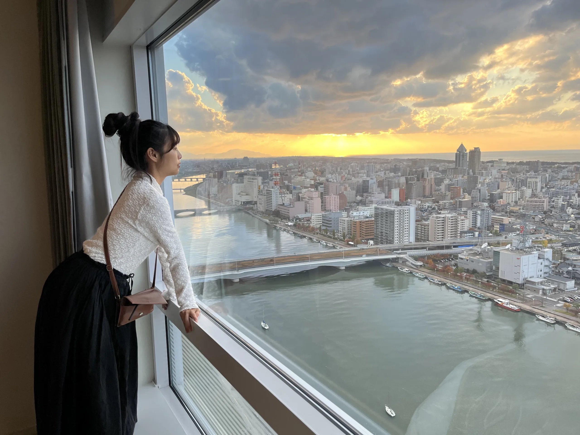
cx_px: 290
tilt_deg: -8.3
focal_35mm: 26
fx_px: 436
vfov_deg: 53.1
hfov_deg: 67.3
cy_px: 218
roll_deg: +1.5
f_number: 1.6
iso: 50
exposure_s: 1/269
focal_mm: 5.1
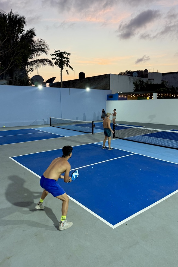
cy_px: 128
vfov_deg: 69.4
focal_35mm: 26
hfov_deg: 49.5
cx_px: 92
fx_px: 193
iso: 160
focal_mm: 6.76
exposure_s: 1/120
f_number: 1.78
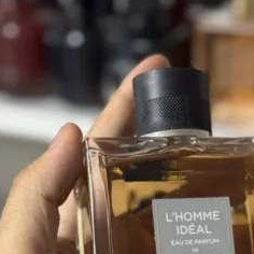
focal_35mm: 103
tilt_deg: -25.3
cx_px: 181
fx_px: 855
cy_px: 220
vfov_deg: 16.7
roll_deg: -0.6
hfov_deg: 16.8
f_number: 1.78
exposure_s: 1/50
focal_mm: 6.76
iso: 200
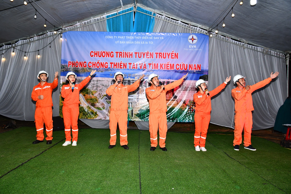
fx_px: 194
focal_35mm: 24
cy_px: 97
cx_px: 146
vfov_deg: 53.1
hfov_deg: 73.8
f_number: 6.3
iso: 640
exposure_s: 1/200
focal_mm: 16
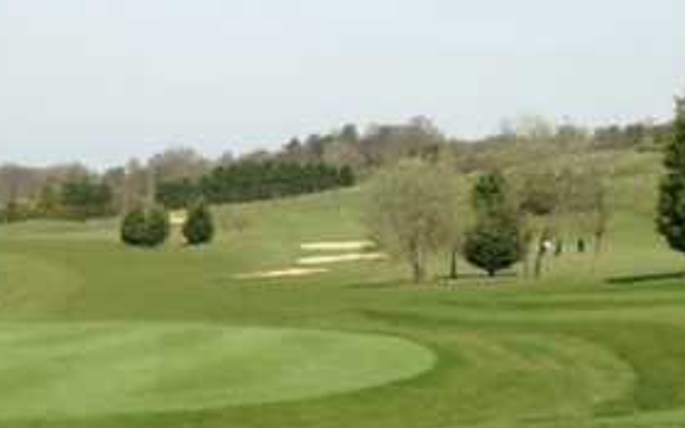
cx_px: 281
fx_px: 1493
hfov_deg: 25.8
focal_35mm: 80
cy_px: 252
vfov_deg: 16.3
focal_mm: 4.12
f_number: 2.4
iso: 50
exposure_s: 1/1550
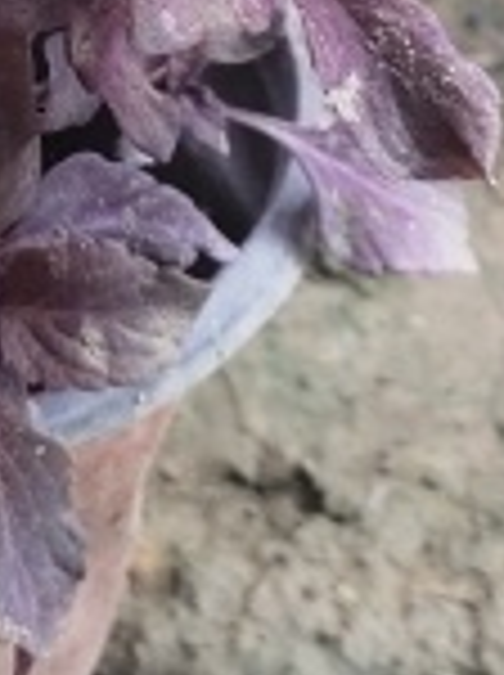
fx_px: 3193
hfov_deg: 8.9
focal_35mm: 164
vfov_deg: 11.7
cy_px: -200
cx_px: -94
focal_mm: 4.76
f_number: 1.79
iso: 193
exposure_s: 1/100
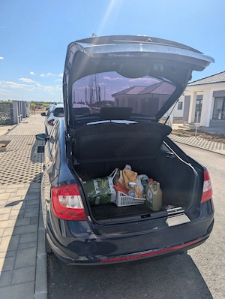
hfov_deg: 57.0
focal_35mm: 24
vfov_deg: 71.5
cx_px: 112
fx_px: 207
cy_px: 150
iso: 20
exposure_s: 1/1168
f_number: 1.68
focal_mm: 6.9
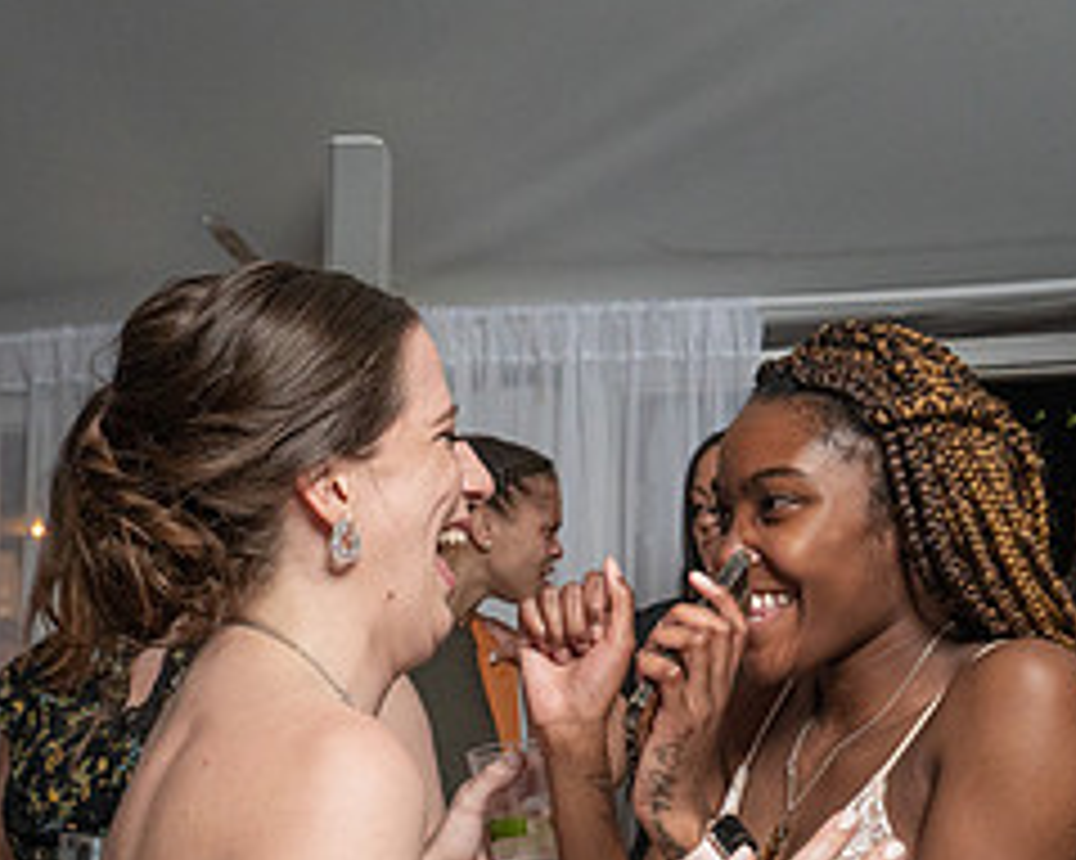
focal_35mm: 72
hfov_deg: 26.4
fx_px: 2292
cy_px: 783
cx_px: 582
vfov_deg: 20.8
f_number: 5.6
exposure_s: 1/200
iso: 2000
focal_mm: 30
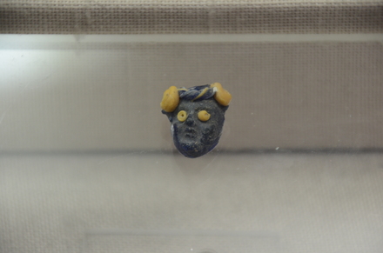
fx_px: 4775
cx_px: 192
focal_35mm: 450
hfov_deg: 4.6
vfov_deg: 3.0
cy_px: 126
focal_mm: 300
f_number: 6.3
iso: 1000
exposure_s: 1/50
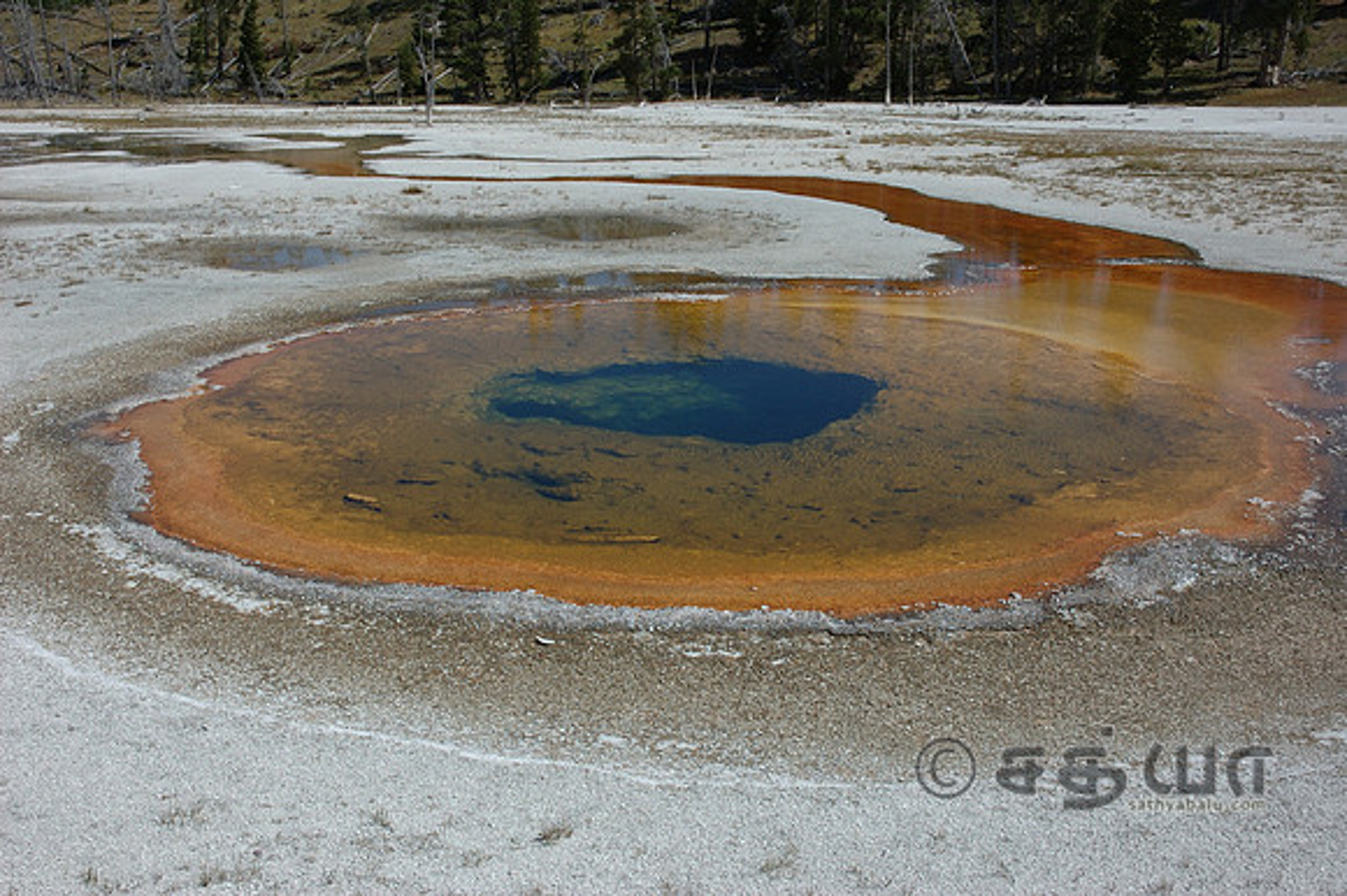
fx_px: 1402
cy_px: 448
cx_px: 674
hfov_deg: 51.3
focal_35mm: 38
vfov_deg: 35.5
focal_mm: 25
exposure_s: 1/500
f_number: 11
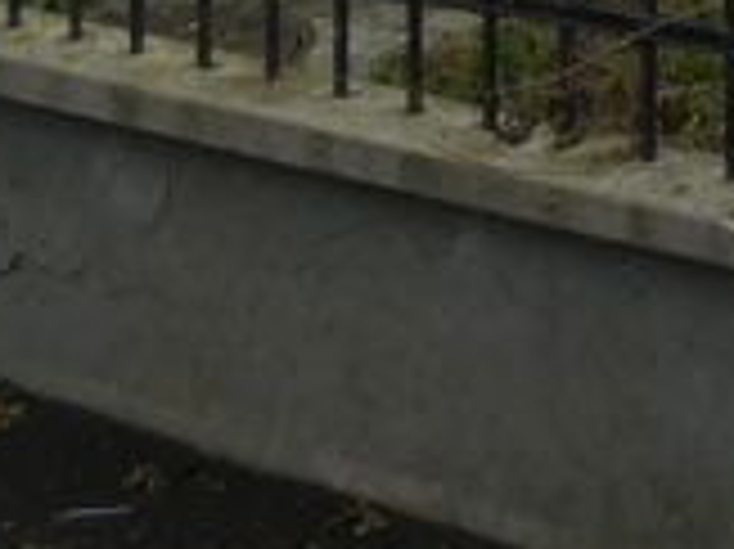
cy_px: -922
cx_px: 1205
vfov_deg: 10.1
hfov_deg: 14.9
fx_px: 2543
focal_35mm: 120
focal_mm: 3.6
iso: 80
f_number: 2.8
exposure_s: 1/250
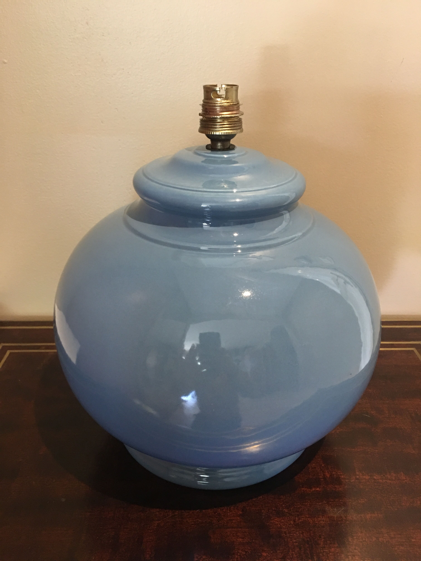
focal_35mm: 29
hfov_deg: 48.2
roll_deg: -0.5
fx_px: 470
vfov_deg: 61.7
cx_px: 210
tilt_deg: -27.4
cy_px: 280
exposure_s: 1/8
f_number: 2.2
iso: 125
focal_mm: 4.15
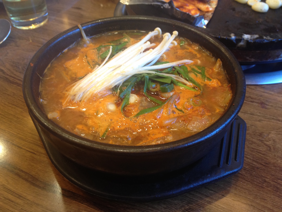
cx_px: 141
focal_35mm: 35
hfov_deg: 52.6
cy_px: 106
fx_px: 285
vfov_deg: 40.7
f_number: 2.4
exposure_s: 1/20
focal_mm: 4.28
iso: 100
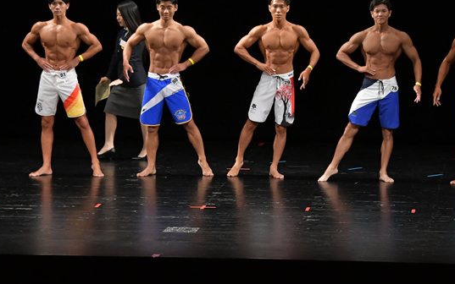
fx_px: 2679
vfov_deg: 6.1
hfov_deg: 9.7
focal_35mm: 216
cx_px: 276
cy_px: 95
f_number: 5.6
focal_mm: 98
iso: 3200
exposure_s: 1/400
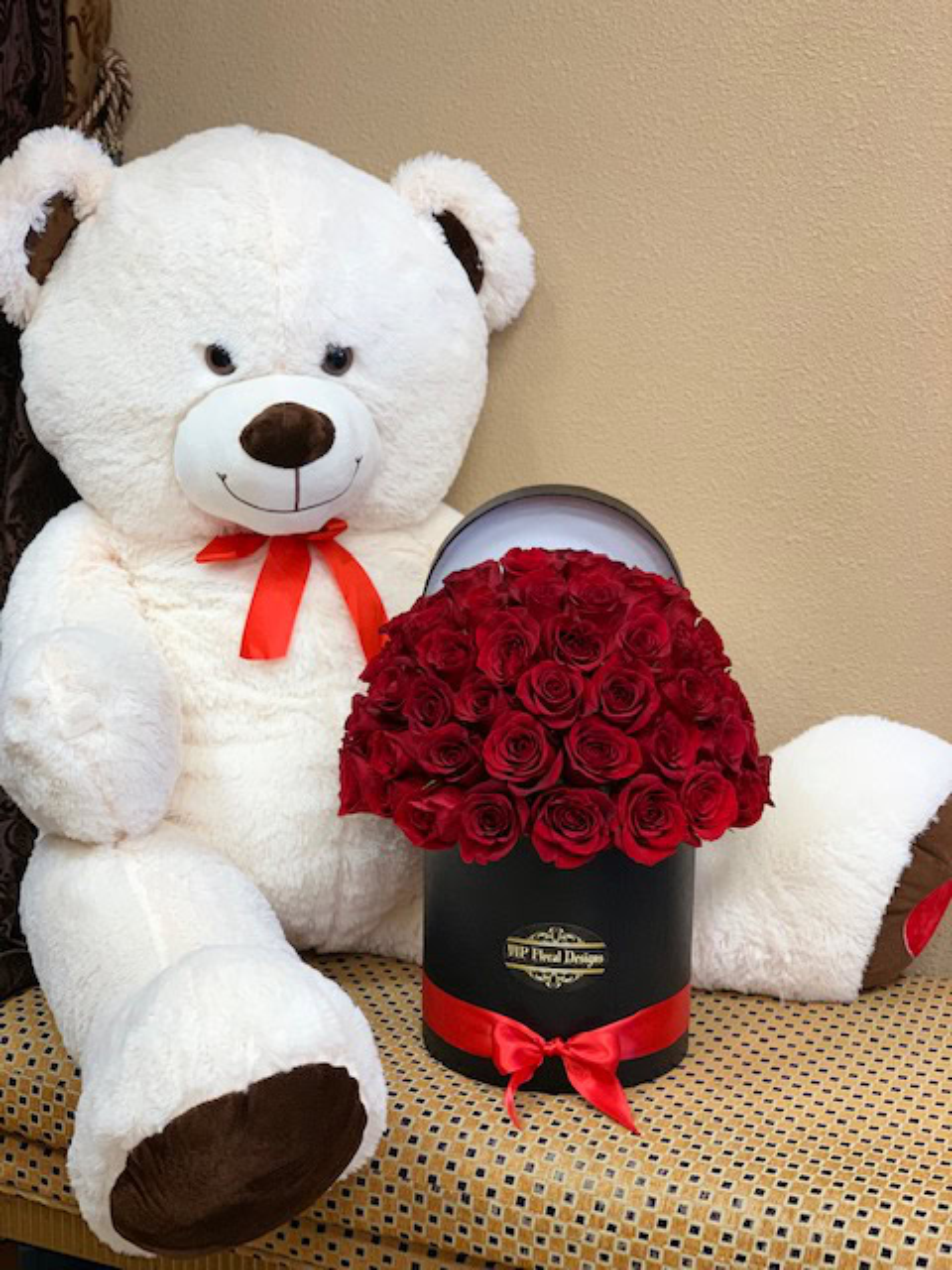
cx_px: 476
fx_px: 1907
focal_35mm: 52
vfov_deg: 36.8
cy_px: 635
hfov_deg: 28.0
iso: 400
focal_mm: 6
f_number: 2.4
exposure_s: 1/60
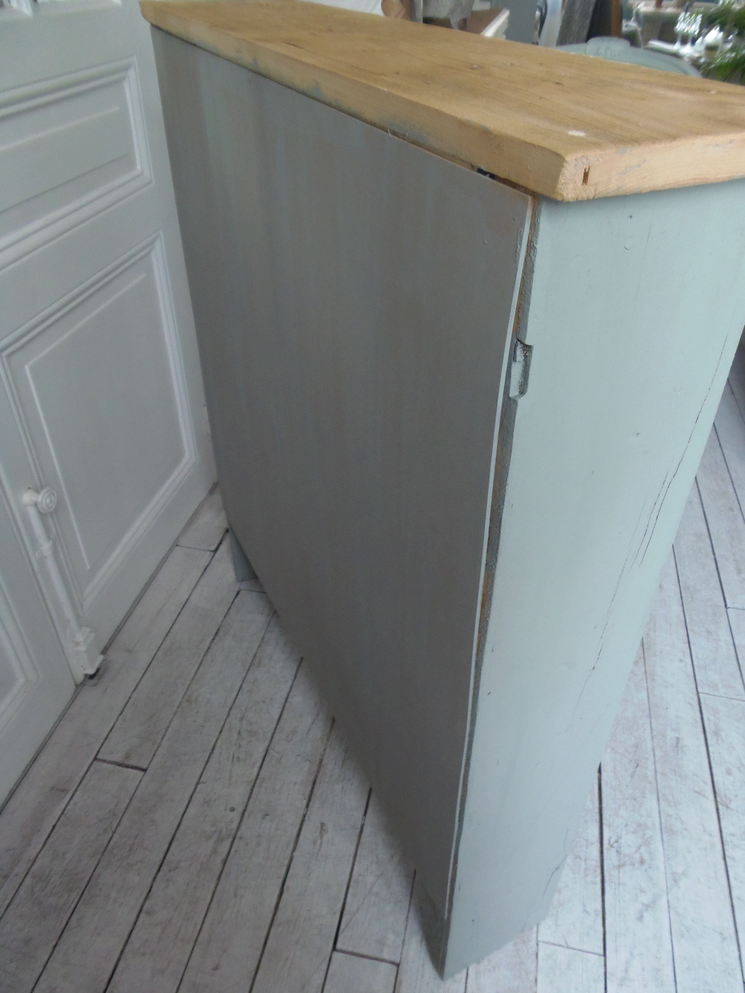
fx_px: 689
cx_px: 372
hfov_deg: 56.8
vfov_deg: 71.6
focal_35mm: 24
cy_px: 496
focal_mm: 4.3
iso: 200
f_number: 2.9
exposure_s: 1/30
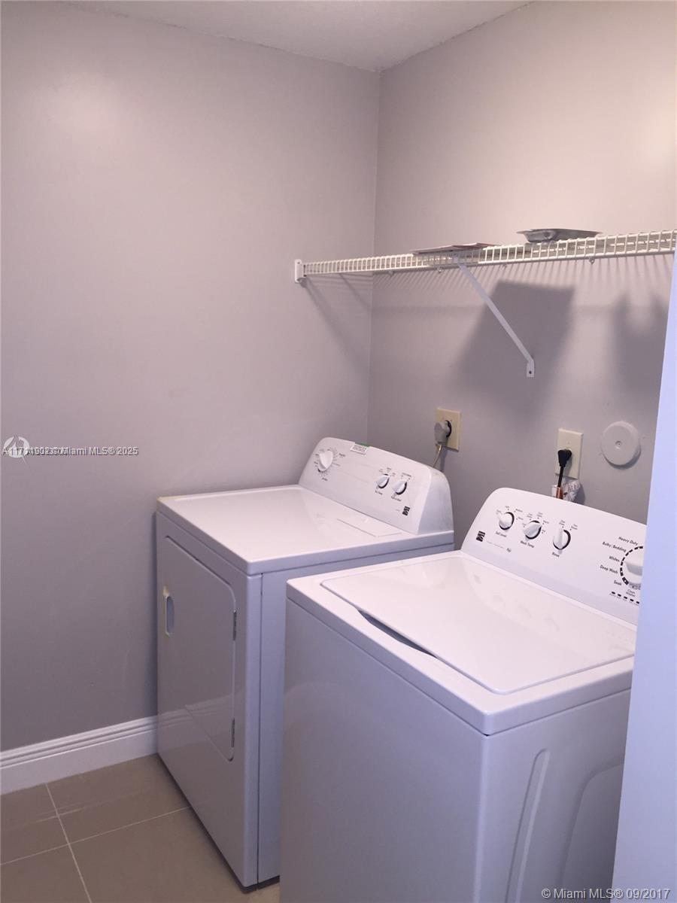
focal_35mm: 29
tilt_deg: -9.6
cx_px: 338
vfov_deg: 61.7
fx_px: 756
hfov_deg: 48.2
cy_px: 452
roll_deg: -1.4
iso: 50
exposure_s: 1/30
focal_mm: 4.15
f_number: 2.2
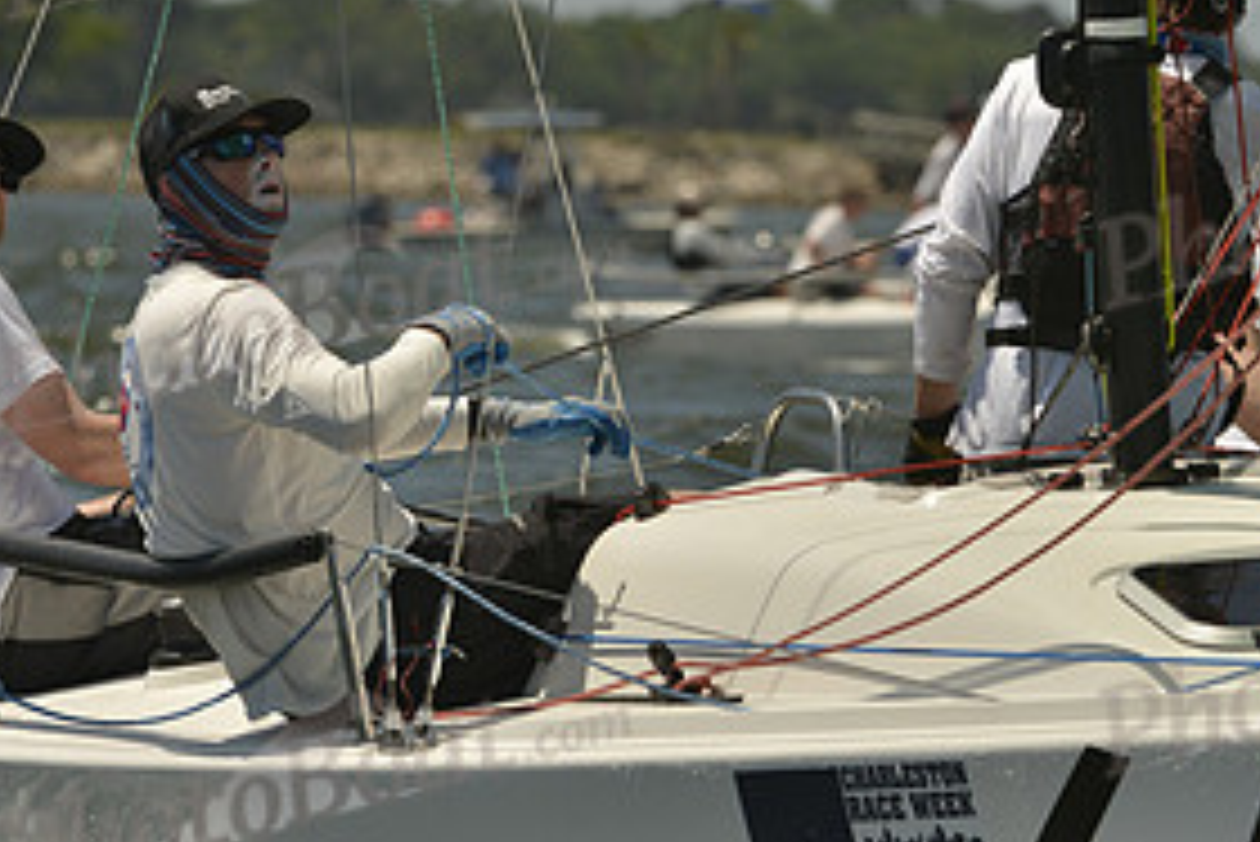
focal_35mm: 601
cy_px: 489
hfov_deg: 3.4
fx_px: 21045
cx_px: 868
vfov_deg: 2.3
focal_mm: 290
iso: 280
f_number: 10
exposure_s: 1/1600
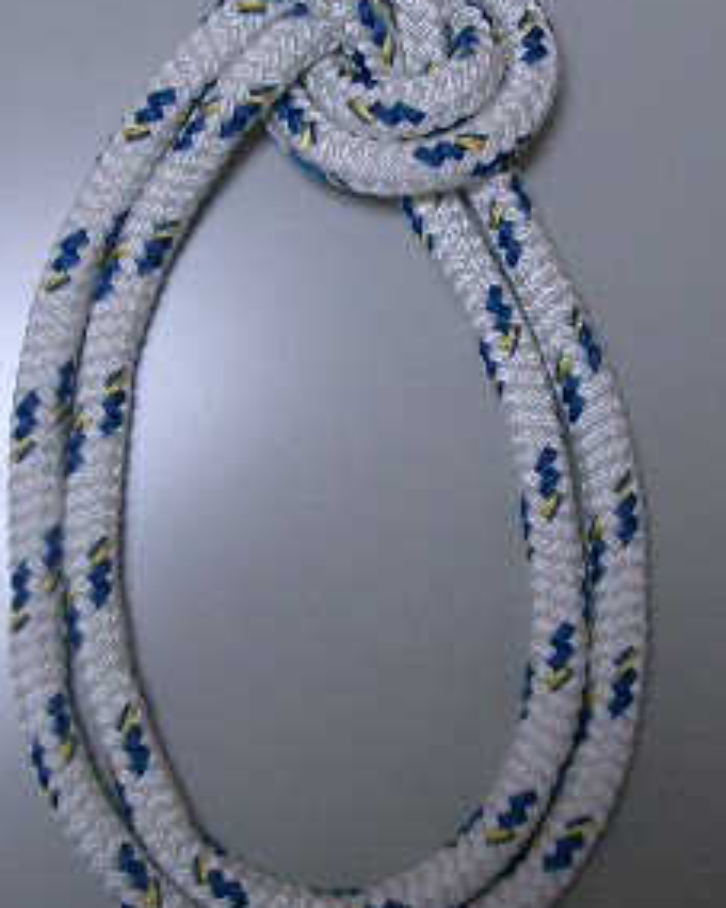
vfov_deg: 24.7
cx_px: 326
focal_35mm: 77
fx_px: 2069
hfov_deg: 19.9
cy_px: 336
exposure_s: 1/80
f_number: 2.6
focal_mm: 5.8
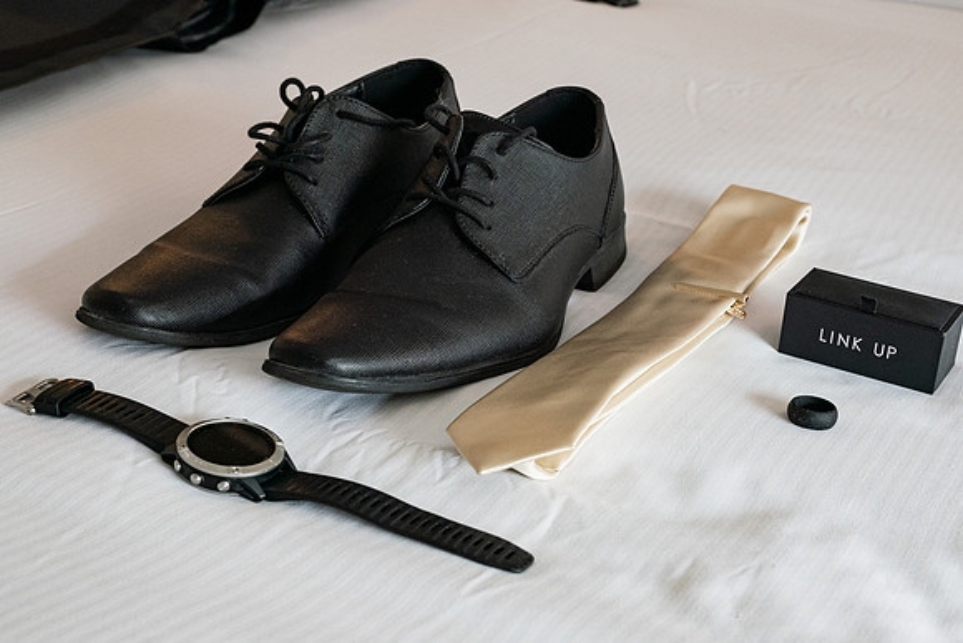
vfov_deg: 24.2
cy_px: 346
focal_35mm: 56
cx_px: 518
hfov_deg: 35.6
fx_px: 1498
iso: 800
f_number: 6.3
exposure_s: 1/60
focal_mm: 35
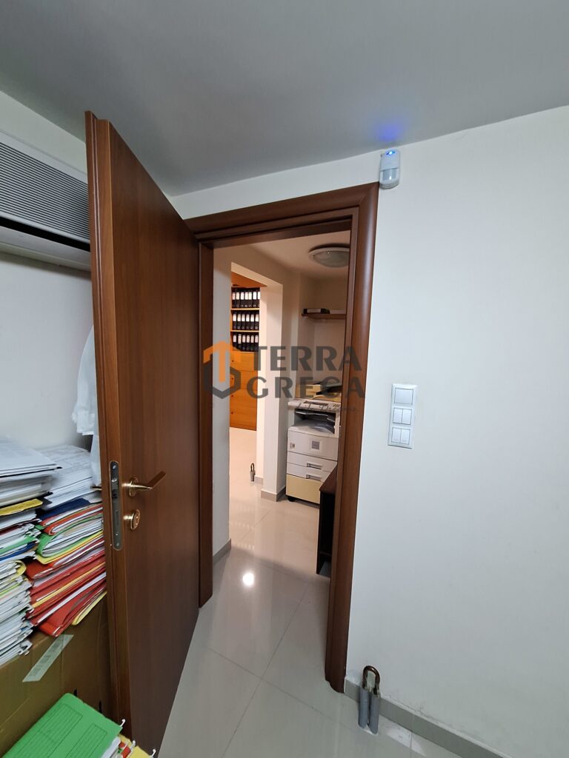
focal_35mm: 13
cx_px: 284
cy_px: 379
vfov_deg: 106.2
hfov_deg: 89.9
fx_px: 285
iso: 250
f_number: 2.2
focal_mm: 1.74
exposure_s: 1/25
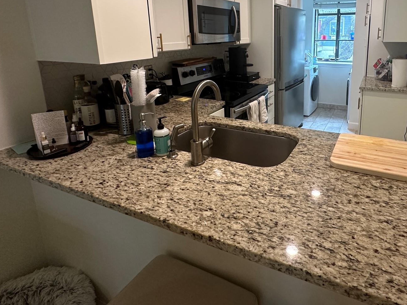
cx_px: 268
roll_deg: +1.2
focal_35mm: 22
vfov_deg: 58.6
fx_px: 259
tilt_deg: -10.8
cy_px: 86
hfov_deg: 74.3
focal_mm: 2.22
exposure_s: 1/120
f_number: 2.2
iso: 320
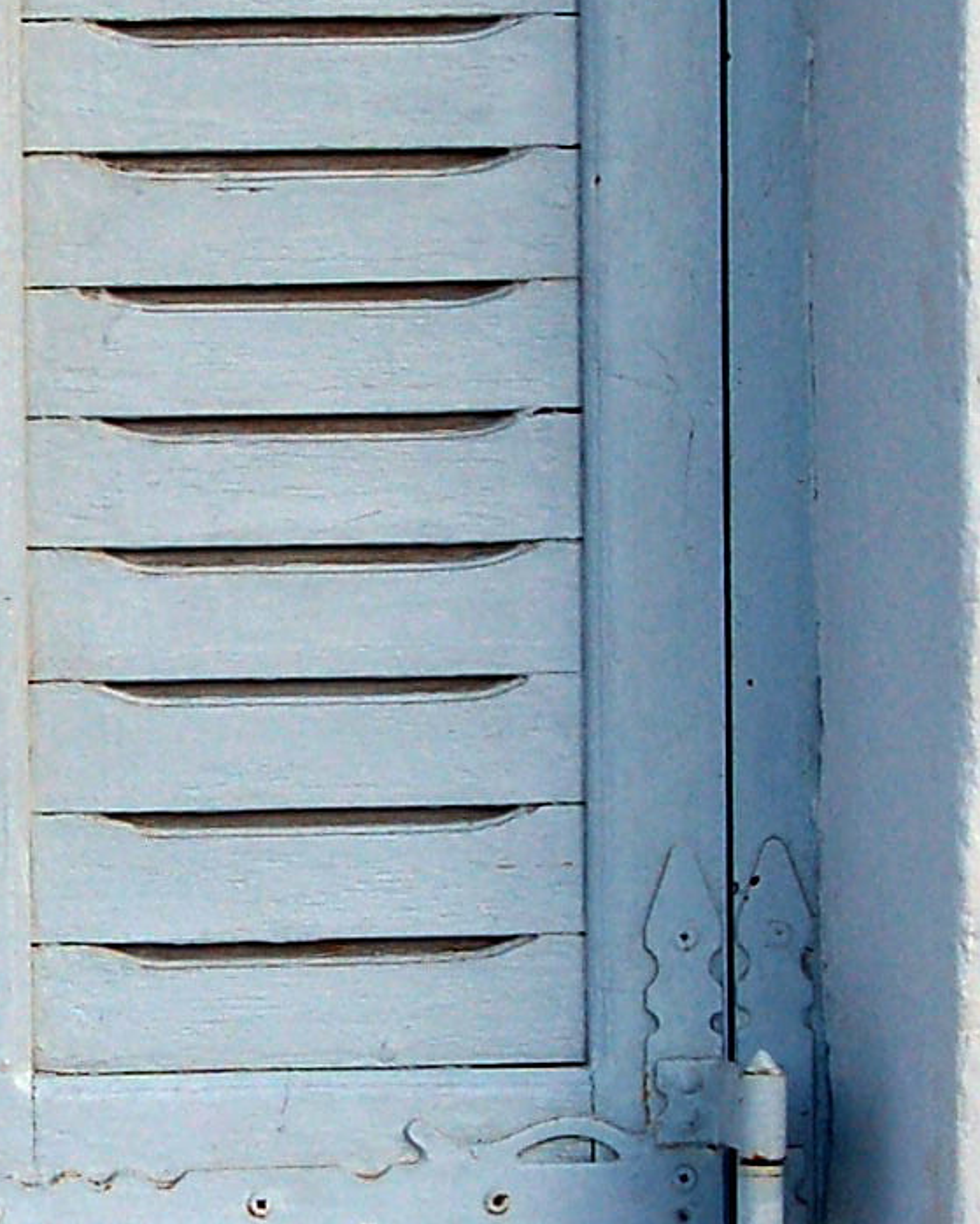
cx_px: -126
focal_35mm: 206
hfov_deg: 7.5
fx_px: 7464
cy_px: 594
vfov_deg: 9.4
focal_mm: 34
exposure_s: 1/250
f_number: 8
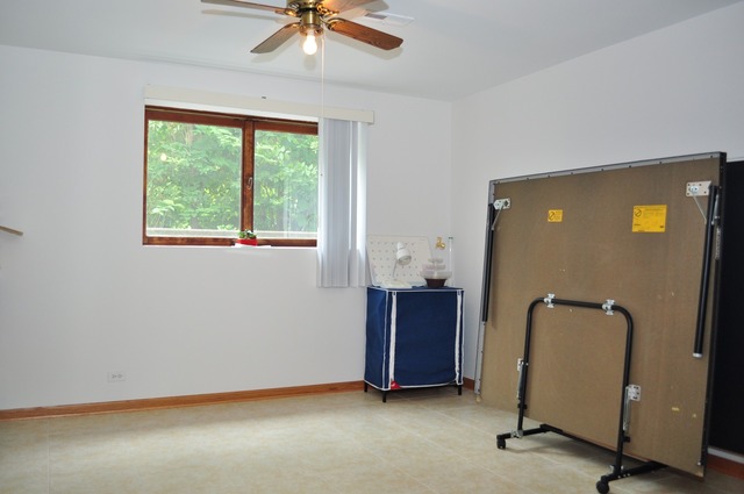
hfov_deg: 62.0
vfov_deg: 43.5
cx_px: 372
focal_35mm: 30
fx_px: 619
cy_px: 247
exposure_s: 1/30
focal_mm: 20
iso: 500
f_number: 4
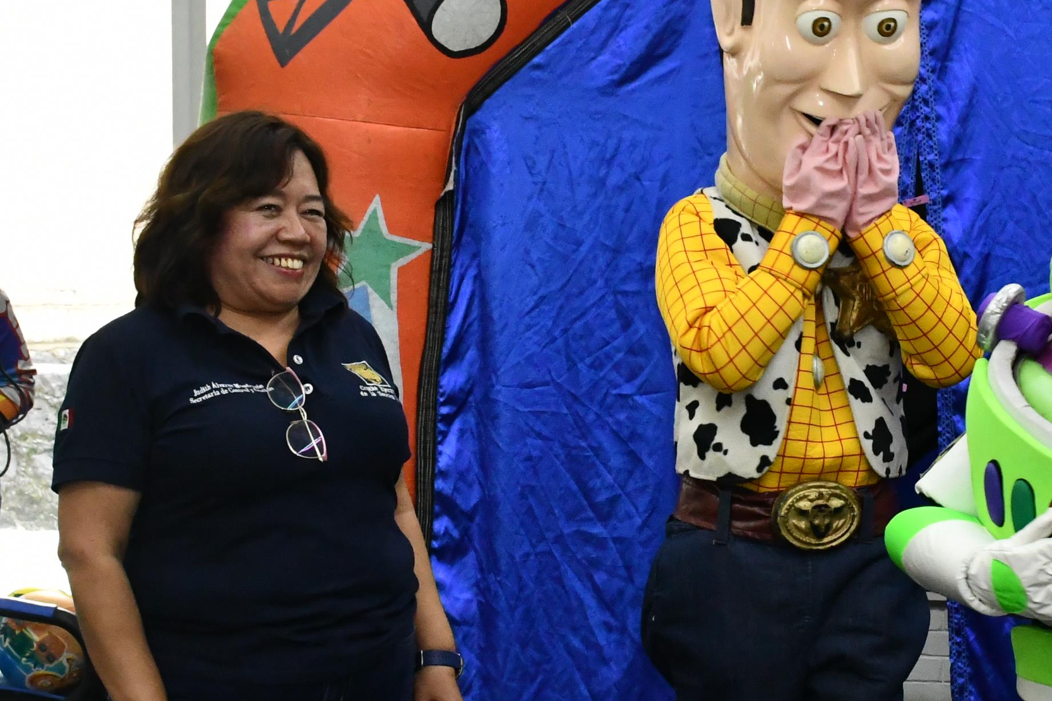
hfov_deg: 19.8
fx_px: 2980
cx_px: 845
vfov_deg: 13.4
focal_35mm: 102
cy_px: 489
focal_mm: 30
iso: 4000
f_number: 8
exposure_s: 1/80
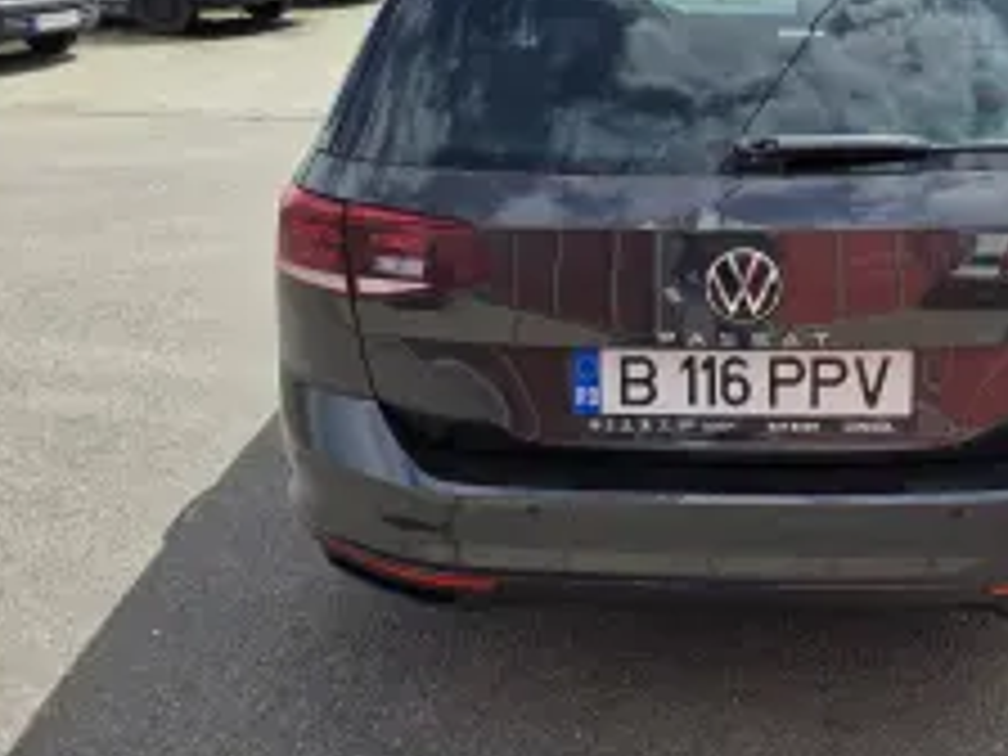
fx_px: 1077
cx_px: 670
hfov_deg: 49.3
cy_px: 302
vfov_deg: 38.5
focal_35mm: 37
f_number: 1.7
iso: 80
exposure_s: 1/4057
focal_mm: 6.3
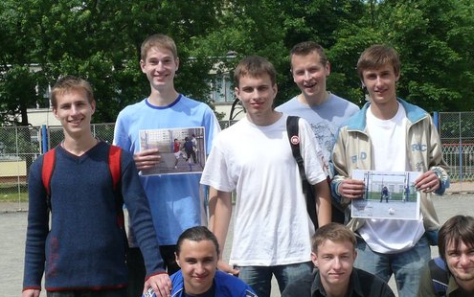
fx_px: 776
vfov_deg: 21.4
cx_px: 282
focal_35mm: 60
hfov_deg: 33.9
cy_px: 244
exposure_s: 1/400
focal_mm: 7.4
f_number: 5.6
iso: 100
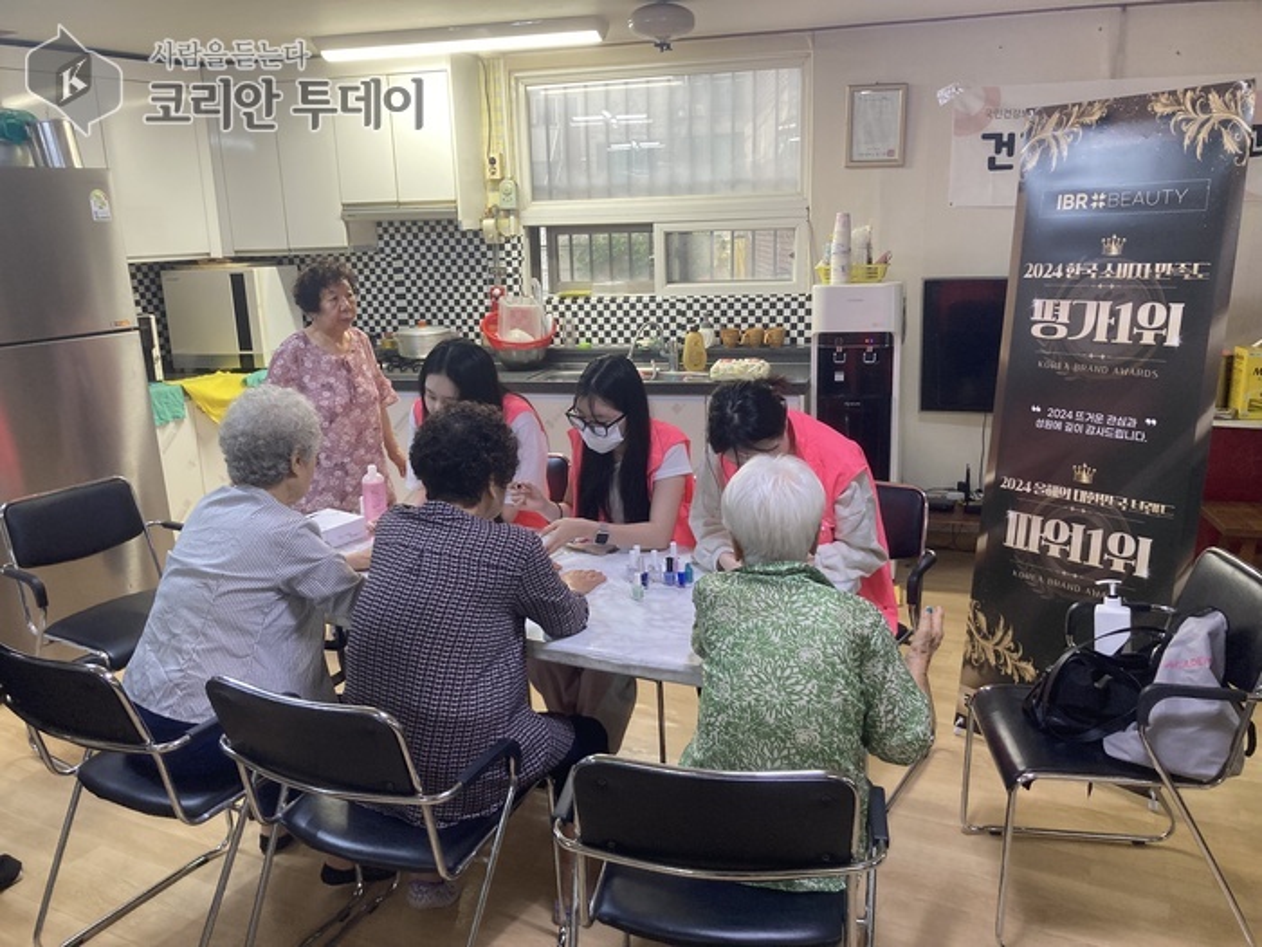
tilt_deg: -14.4
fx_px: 1021
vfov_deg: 49.7
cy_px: 474
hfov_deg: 63.4
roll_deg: +1.0
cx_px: 631
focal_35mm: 28
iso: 125
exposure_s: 1/60
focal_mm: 3.99
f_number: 1.8
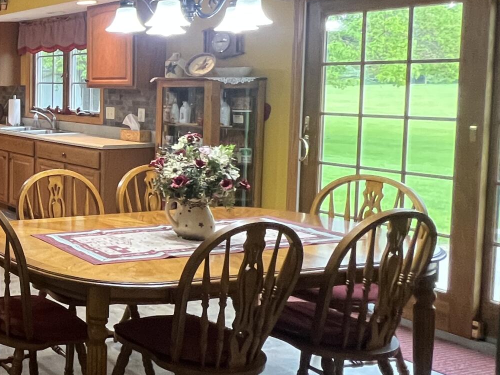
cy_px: 124
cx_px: -198
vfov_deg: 36.4
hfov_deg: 31.7
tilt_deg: -5.1
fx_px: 563
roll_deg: +0.5
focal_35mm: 39
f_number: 1.8
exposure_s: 1/60
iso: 250
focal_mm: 1.57
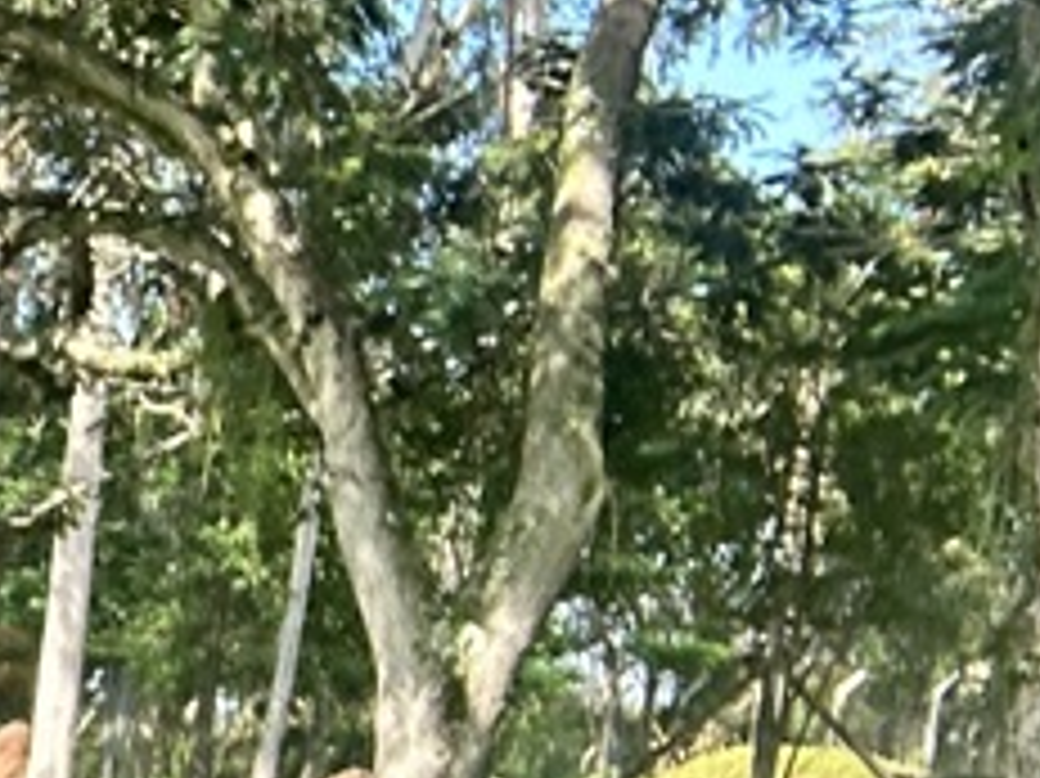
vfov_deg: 13.8
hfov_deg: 15.1
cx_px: -1126
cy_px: 1057
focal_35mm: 102
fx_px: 3063
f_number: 1.9
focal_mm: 2.69
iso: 25
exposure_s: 1/172
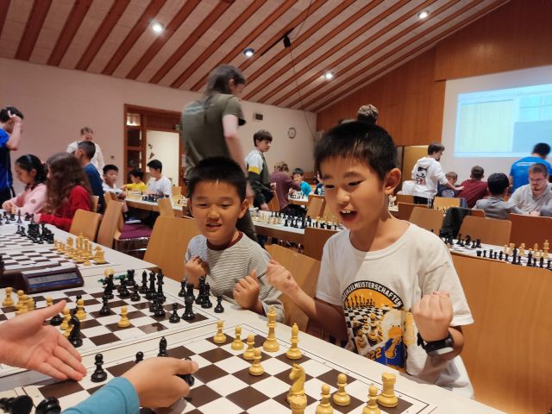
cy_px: 207
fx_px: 399
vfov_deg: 54.9
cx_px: 276
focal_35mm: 25
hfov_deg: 69.4
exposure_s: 1/25
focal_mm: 4.71
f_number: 1.79
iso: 348
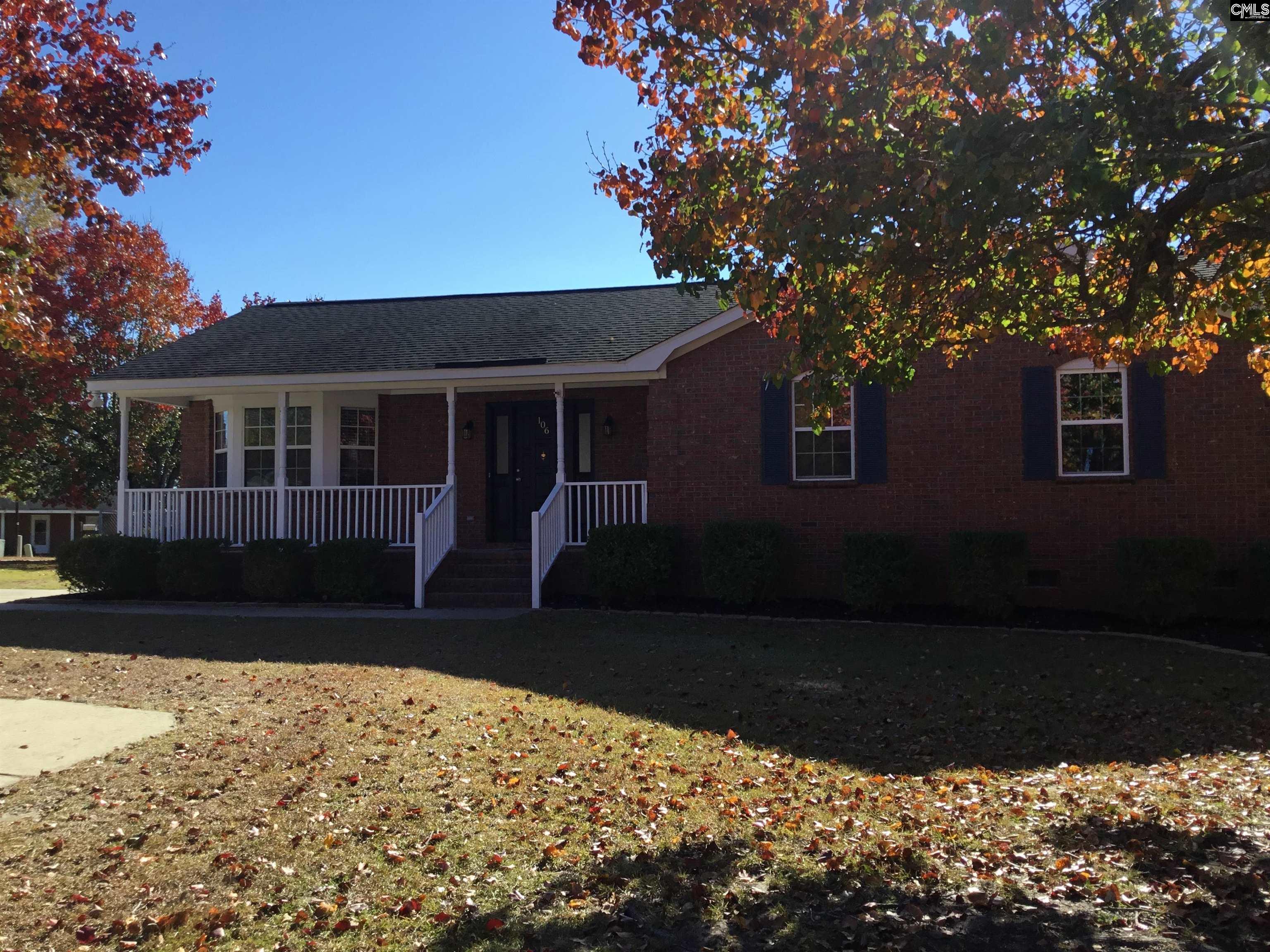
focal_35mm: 31
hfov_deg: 58.4
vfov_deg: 45.4
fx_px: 1137
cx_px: 635
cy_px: 476
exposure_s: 1/776
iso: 25
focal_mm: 3.3
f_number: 2.4
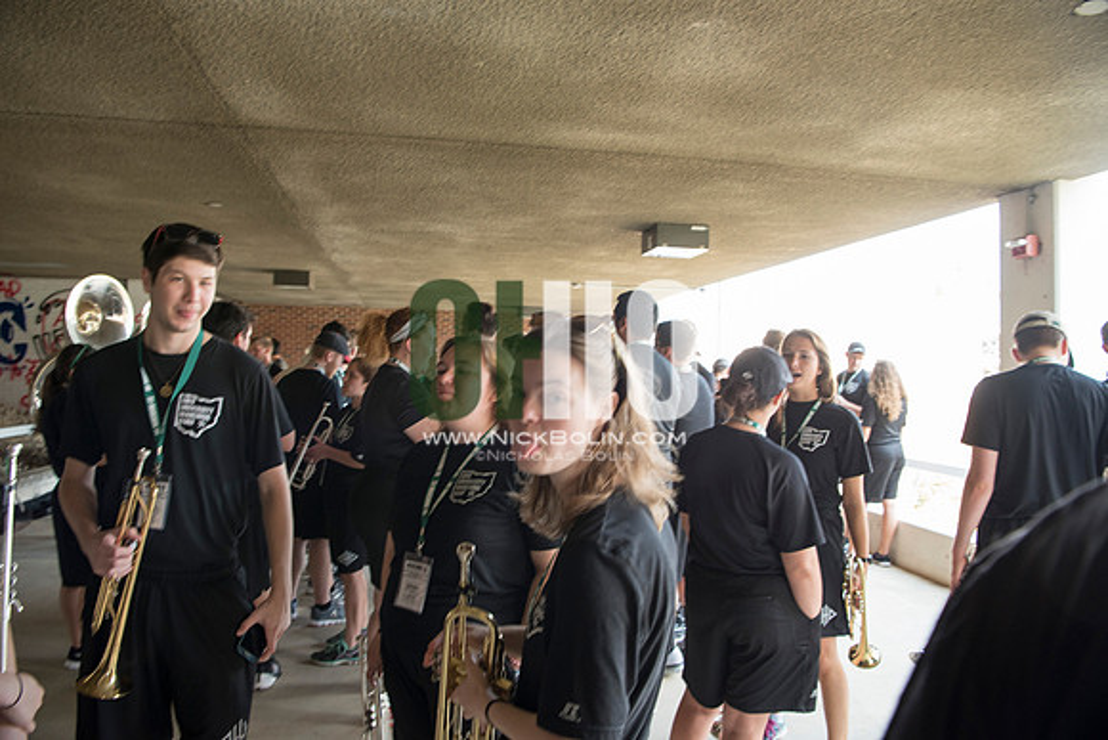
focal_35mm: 24
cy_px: 370
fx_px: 739
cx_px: 554
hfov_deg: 73.7
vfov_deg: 53.2
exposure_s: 1/60
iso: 640
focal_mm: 24
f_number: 5
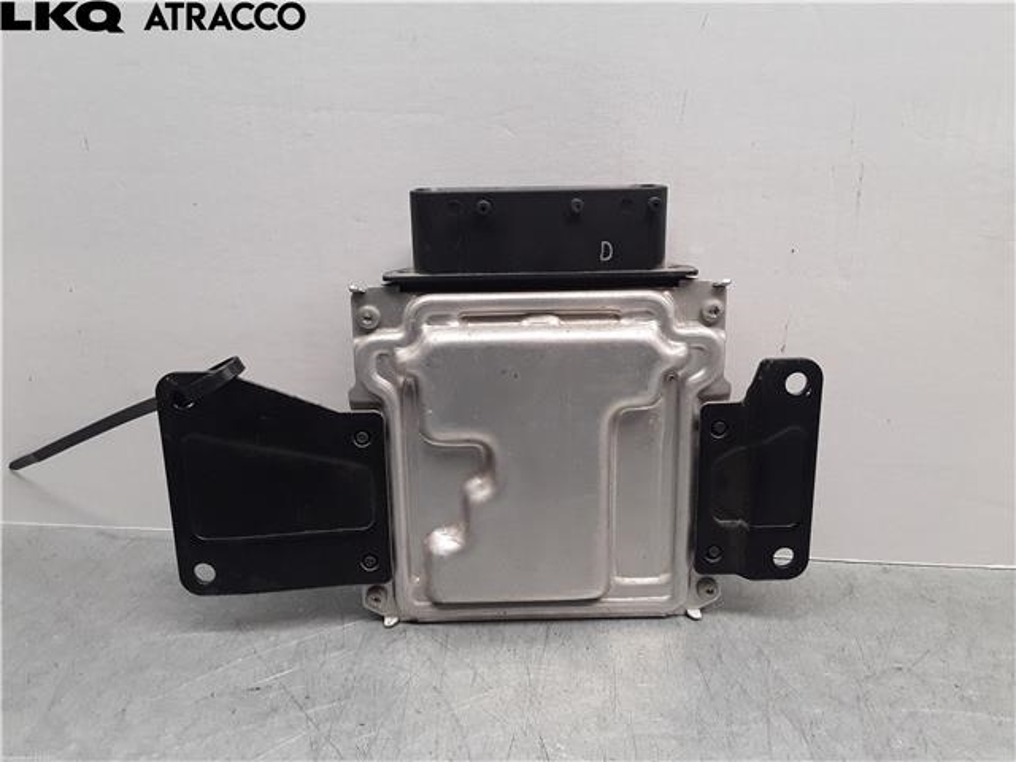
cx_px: 508
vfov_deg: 49.7
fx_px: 822
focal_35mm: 28
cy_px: 381
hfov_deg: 63.4
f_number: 1.9
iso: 50
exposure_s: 1/50
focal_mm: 2.91
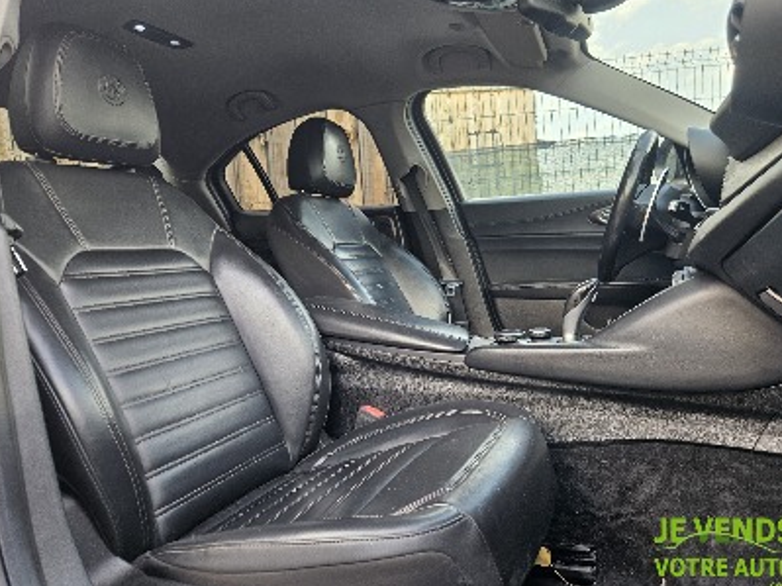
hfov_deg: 71.6
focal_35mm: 24
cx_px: 398
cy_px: 286
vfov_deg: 56.8
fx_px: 542
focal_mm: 5.4
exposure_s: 1/180
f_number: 1.8
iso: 125
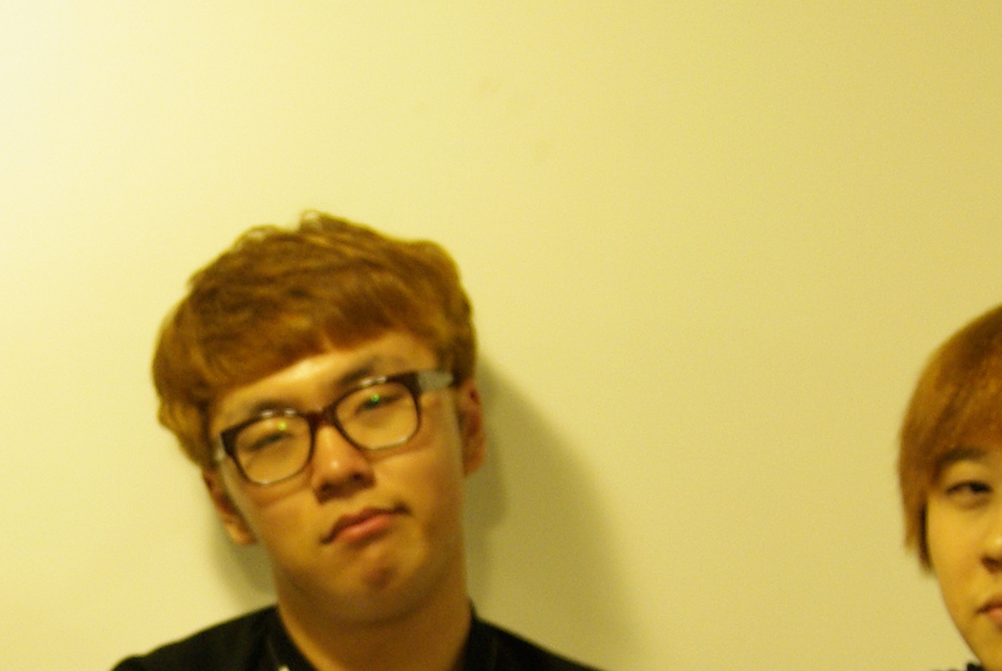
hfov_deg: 16.8
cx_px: 130
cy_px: 729
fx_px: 3344
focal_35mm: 120
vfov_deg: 11.3
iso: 400
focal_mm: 23.75
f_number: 2.8
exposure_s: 1/15
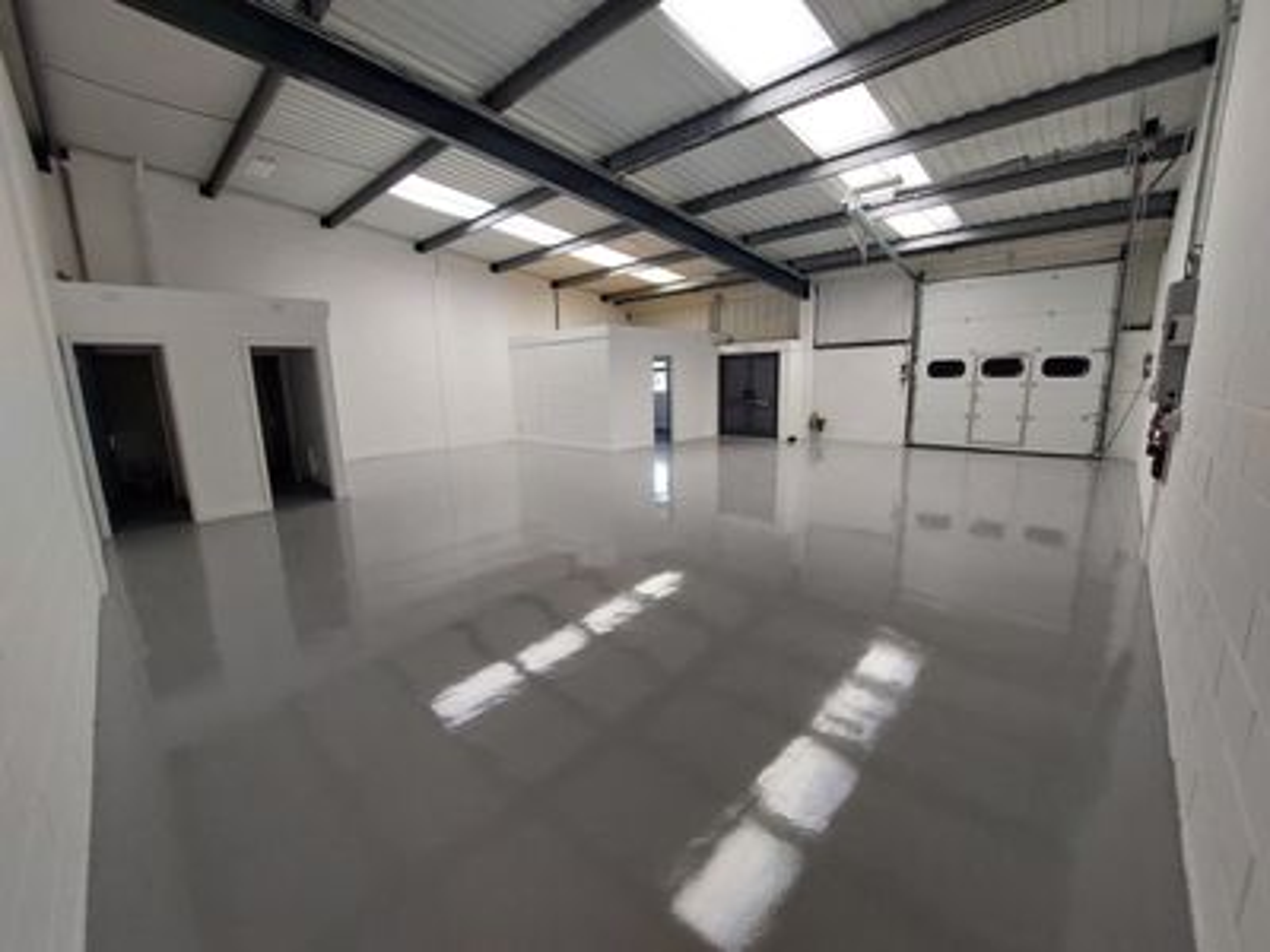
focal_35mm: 13
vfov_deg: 89.9
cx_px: 635
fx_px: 477
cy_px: 476
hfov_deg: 106.2
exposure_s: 1/50
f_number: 2.2
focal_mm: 1.74
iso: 64
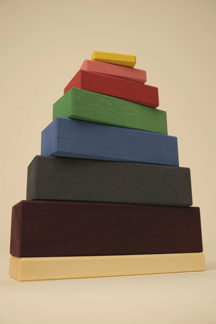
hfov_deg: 37.8
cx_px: 108
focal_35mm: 35
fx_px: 315
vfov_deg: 54.4
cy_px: 162
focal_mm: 23
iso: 800
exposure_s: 1/250
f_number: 5
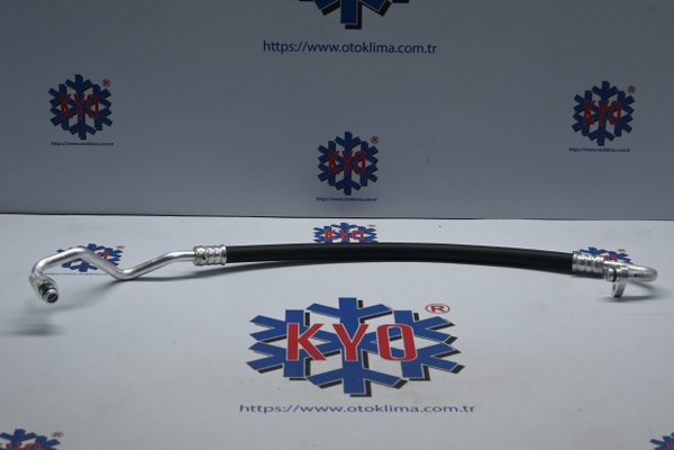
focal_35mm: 75
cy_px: 225
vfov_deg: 18.2
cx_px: 337
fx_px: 1404
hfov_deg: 27.0
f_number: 6.3
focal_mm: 50
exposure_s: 1/80
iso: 400
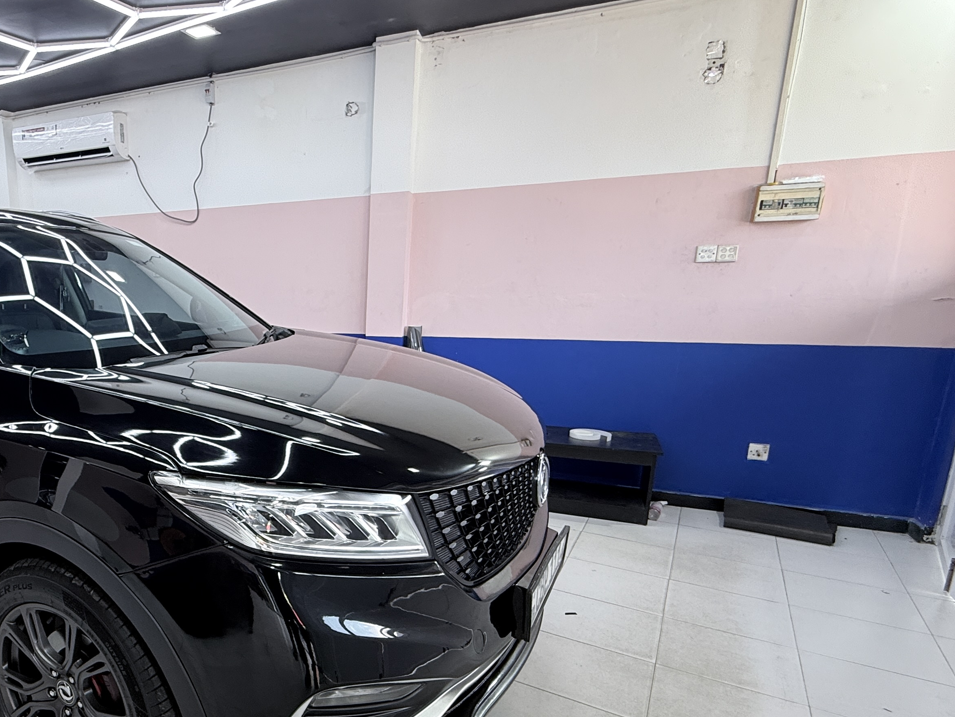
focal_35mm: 24
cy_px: 430
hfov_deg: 65.7
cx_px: 203
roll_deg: +1.2
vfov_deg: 56.4
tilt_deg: -13.3
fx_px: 662
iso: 80
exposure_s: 1/100
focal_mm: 2.22
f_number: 2.2
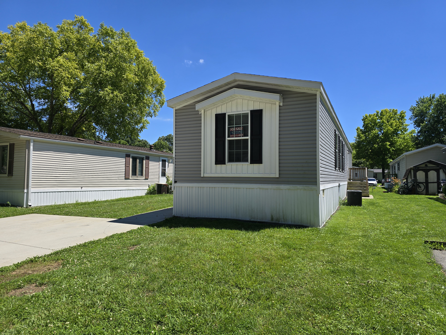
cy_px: 168
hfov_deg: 73.9
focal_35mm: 23
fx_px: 296
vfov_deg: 58.9
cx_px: 223
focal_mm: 6.3
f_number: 1.7
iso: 12
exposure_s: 1/845
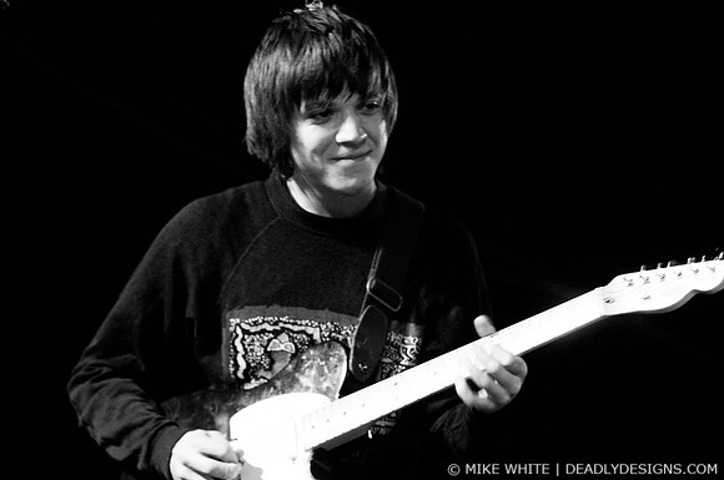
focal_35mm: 129
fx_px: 2591
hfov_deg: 15.9
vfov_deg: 10.6
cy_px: 240
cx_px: 362
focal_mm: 86
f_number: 2.8
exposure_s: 1/30
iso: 1250
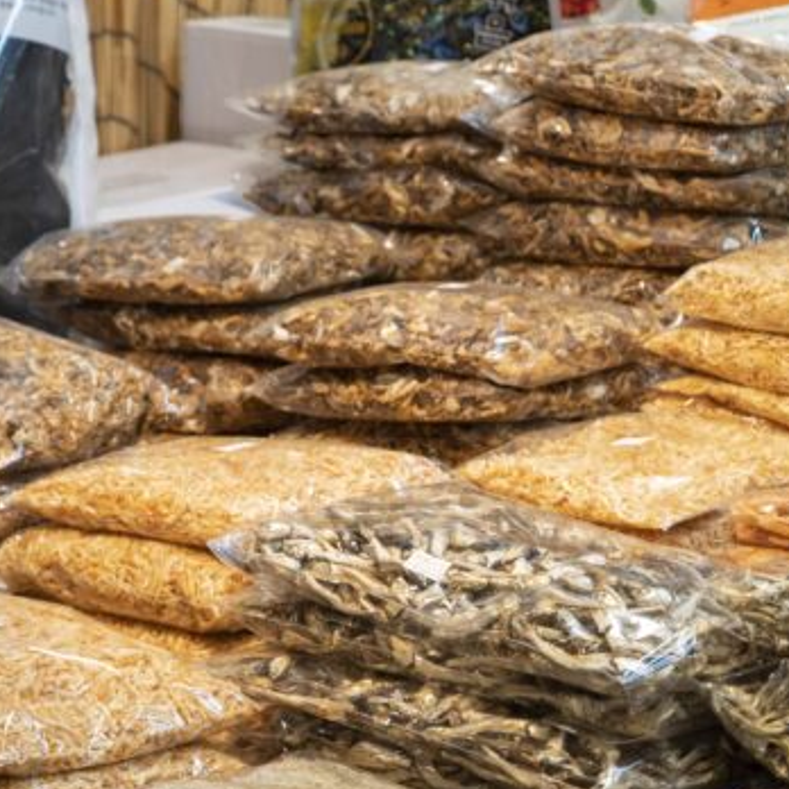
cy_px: 380
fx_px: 3868
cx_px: 61
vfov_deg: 11.6
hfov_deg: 11.6
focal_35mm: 150
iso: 1000
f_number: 5.6
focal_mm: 60
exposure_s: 1/160
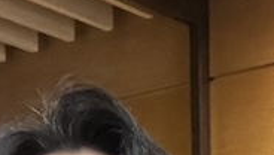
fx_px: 989
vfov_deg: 7.3
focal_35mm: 136
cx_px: 493
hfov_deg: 14.0
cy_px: 551
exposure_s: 1/25
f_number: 2.2
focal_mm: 2.71
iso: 400
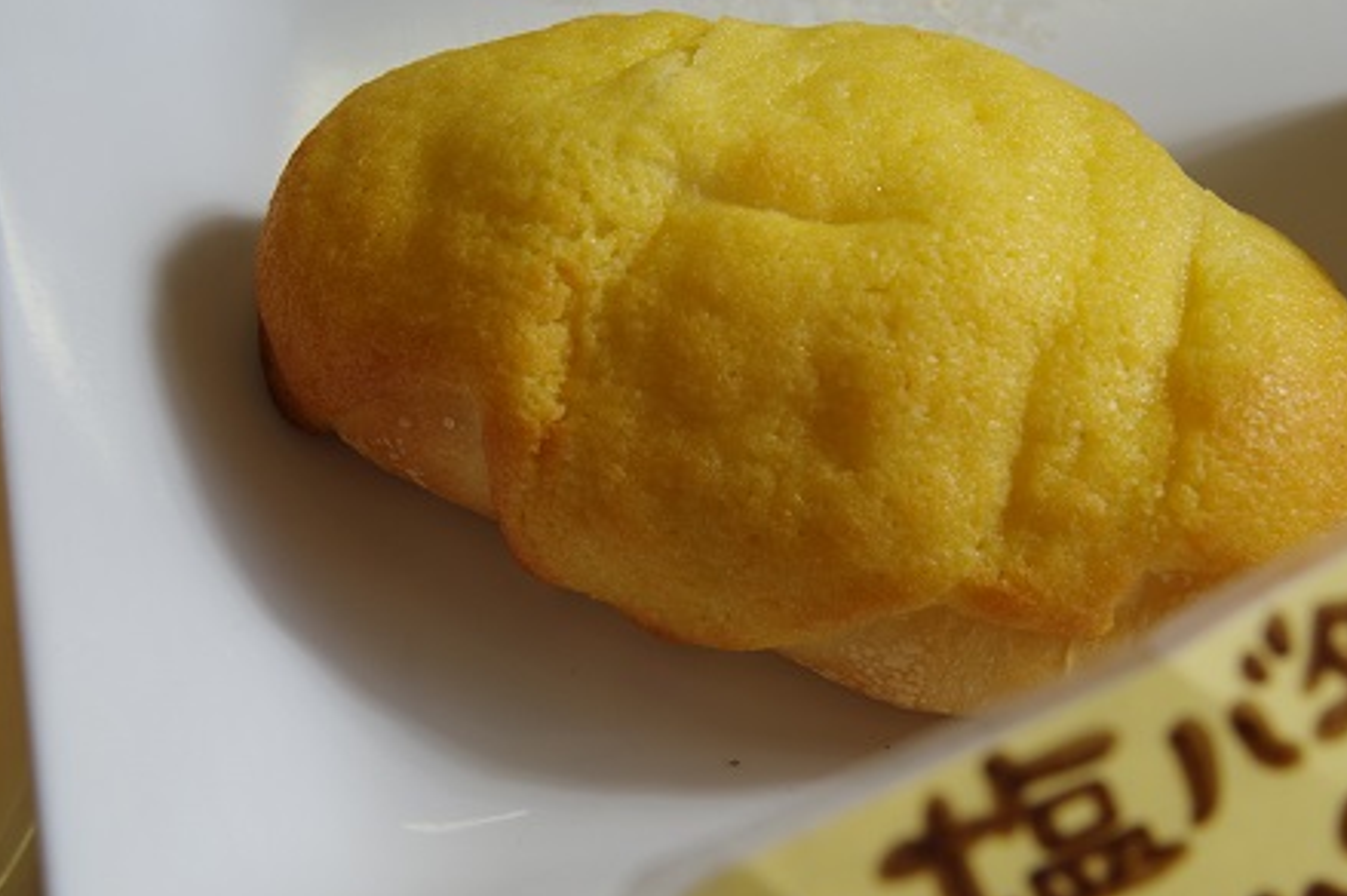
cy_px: 427
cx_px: 778
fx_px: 2655
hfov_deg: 28.4
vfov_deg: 19.2
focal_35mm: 71
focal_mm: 40
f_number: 6.3
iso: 100
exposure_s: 1/100
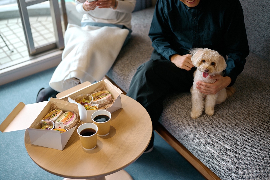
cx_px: 135
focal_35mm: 50
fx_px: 375
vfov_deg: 27.0
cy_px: 90
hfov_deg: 39.6
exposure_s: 1/1000
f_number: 2.2
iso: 200
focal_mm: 50
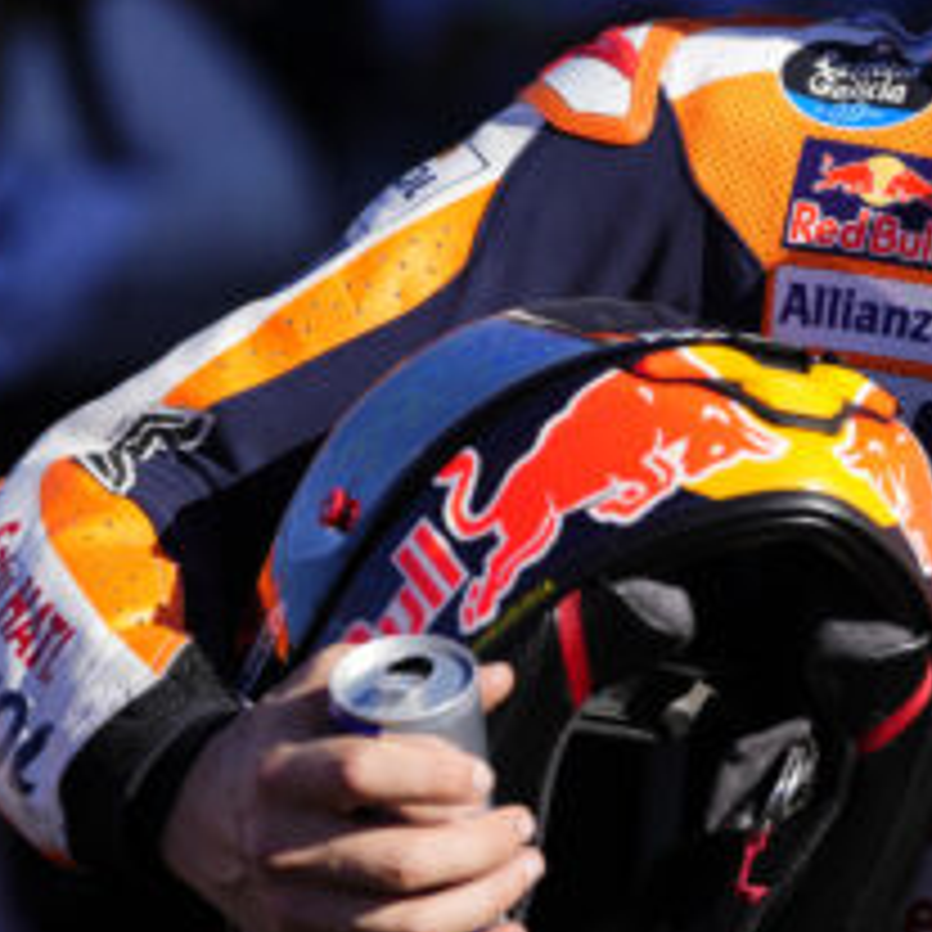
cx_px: 1081
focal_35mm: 388
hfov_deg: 4.5
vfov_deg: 4.5
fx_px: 11819
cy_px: 113
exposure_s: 1/2000
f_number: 2.8
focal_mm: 126
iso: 100
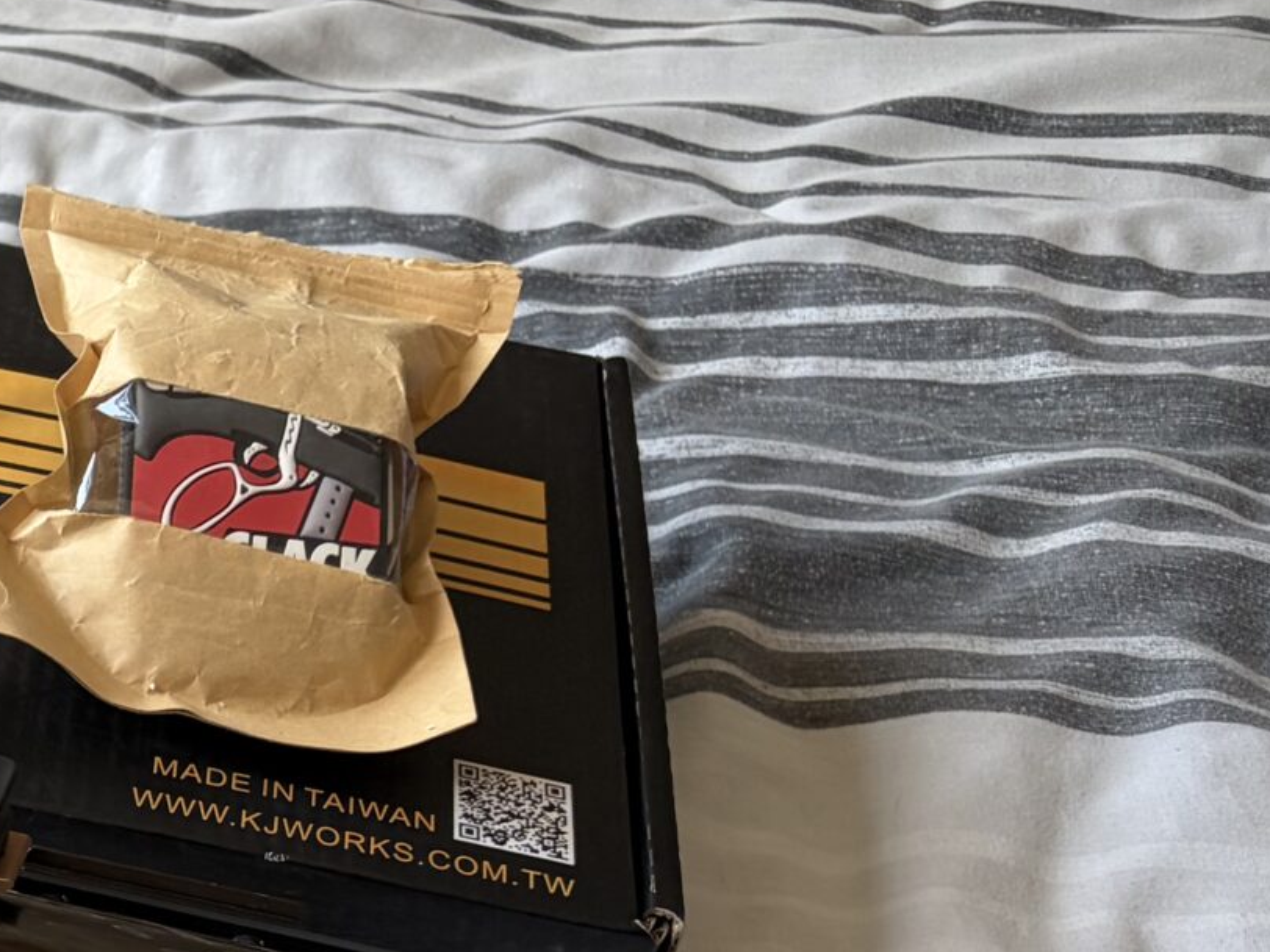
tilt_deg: -44.6
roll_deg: -2.6
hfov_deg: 20.6
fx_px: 3008
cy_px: 1052
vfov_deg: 17.4
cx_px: -599
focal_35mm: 82
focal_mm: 5.96
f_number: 1.6
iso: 80
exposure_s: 1/122
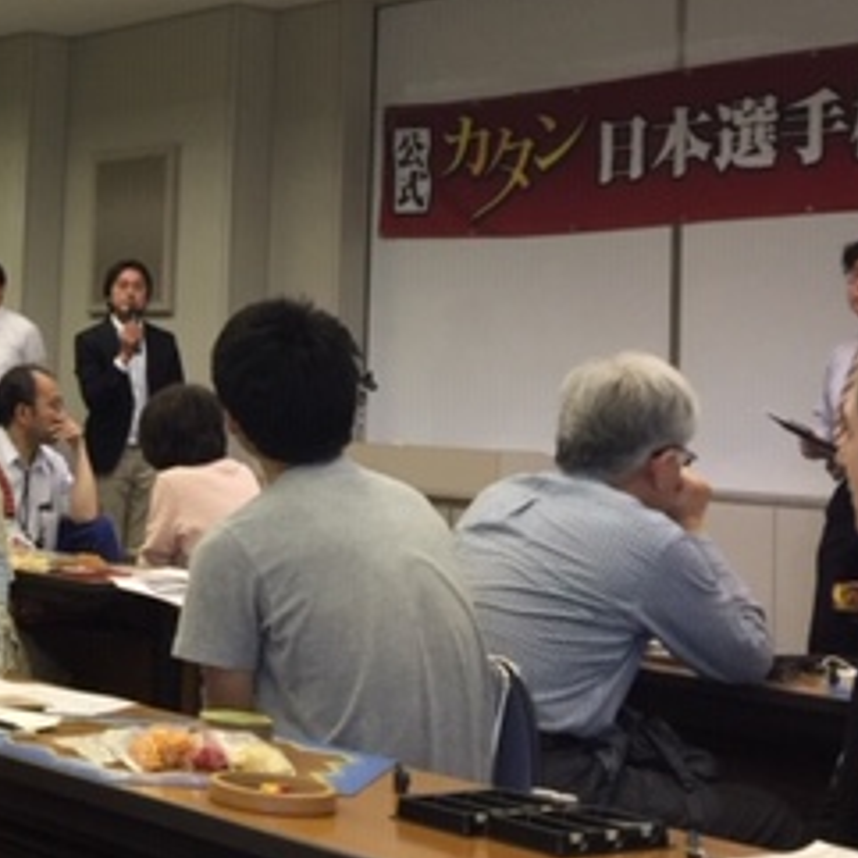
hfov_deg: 23.2
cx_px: -171
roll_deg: -2.9
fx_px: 1907
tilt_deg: +6.5
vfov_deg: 25.2
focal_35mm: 68
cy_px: 260
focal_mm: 4.15
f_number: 2.2
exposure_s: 1/30
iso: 50
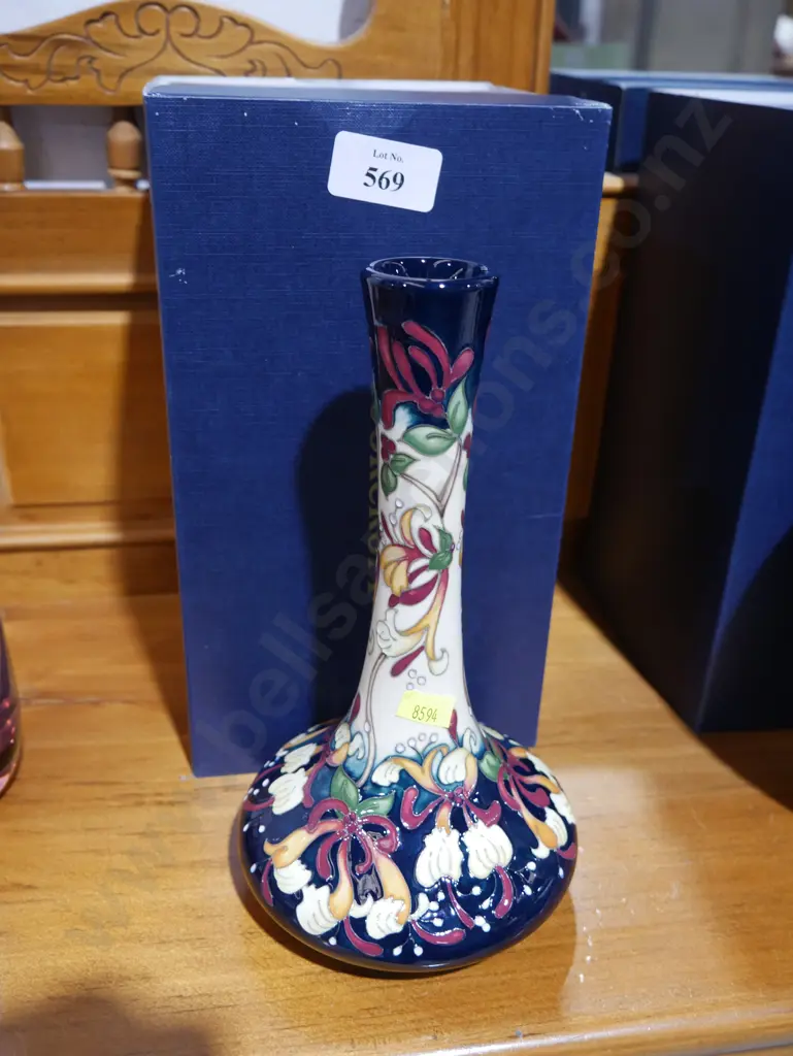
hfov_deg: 44.2
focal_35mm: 32
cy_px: 528
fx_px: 977
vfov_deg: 56.8
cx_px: 396
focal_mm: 16
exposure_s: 1/60
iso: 640
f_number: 3.6
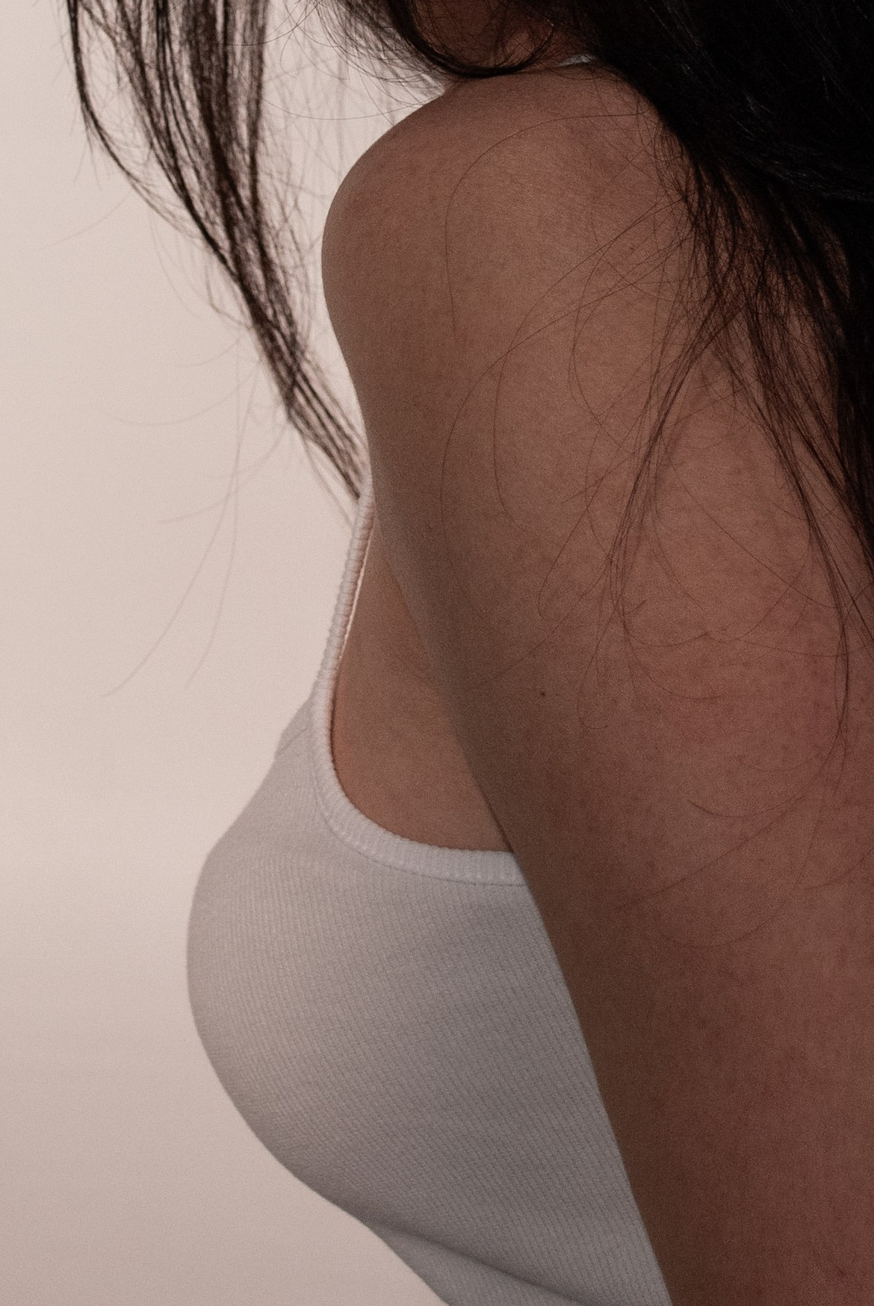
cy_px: 138
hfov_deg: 13.1
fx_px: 3813
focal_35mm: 105
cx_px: 433
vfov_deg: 19.1
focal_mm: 32
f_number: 4.8
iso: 400
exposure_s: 1/250
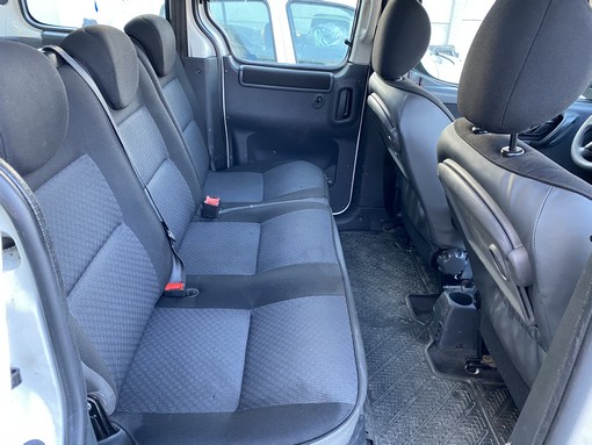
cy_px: 222
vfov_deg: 53.1
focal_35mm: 26
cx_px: 296
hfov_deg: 67.3
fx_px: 445
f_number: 1.8
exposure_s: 1/60
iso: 320
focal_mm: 4.25
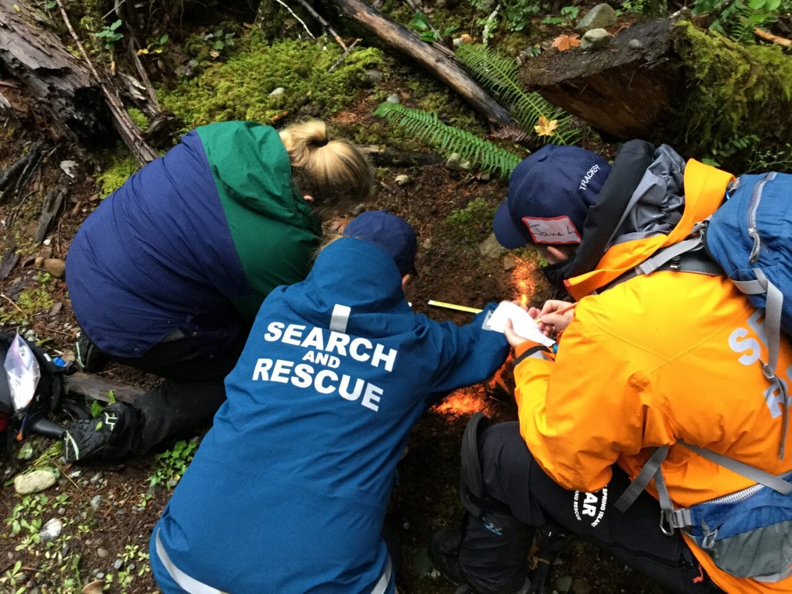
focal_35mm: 31
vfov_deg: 45.4
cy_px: 297
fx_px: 709
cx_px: 396
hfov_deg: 58.4
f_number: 2.4
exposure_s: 1/30
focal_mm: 3.3
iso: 125
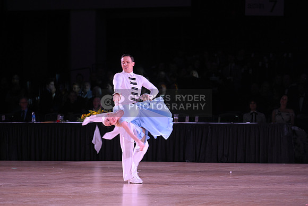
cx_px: 154
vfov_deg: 6.9
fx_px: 1711
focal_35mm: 200
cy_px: 103
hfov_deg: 10.3
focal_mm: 200
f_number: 4
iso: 1600
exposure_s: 1/200
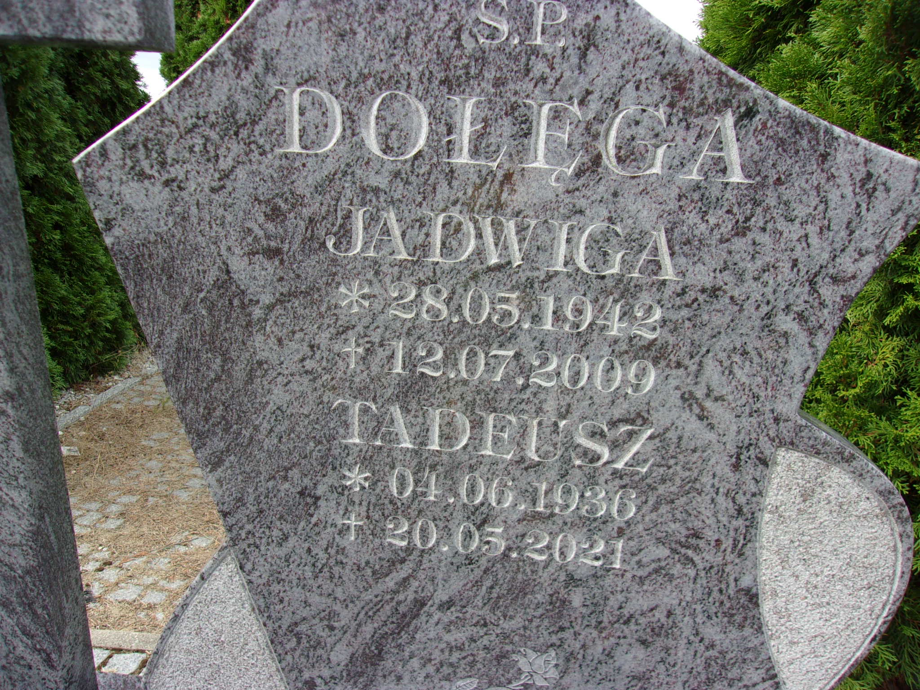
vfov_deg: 51.4
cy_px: 345
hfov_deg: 65.3
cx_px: 460
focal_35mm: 27
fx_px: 718
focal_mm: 4.9
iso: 80
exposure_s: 1/300
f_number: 3
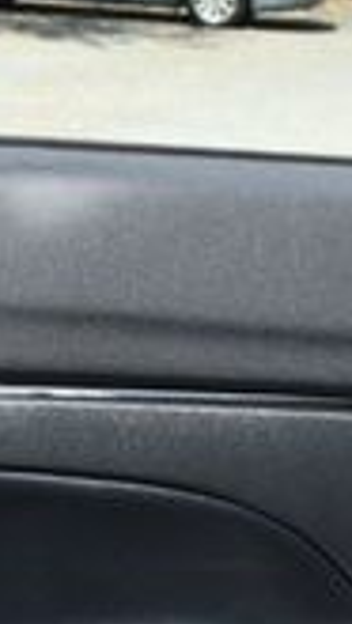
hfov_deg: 9.9
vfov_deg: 16.9
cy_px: 711
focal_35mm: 122
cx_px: 235
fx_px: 2021
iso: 200
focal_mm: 20
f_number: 7.1
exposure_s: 1/250
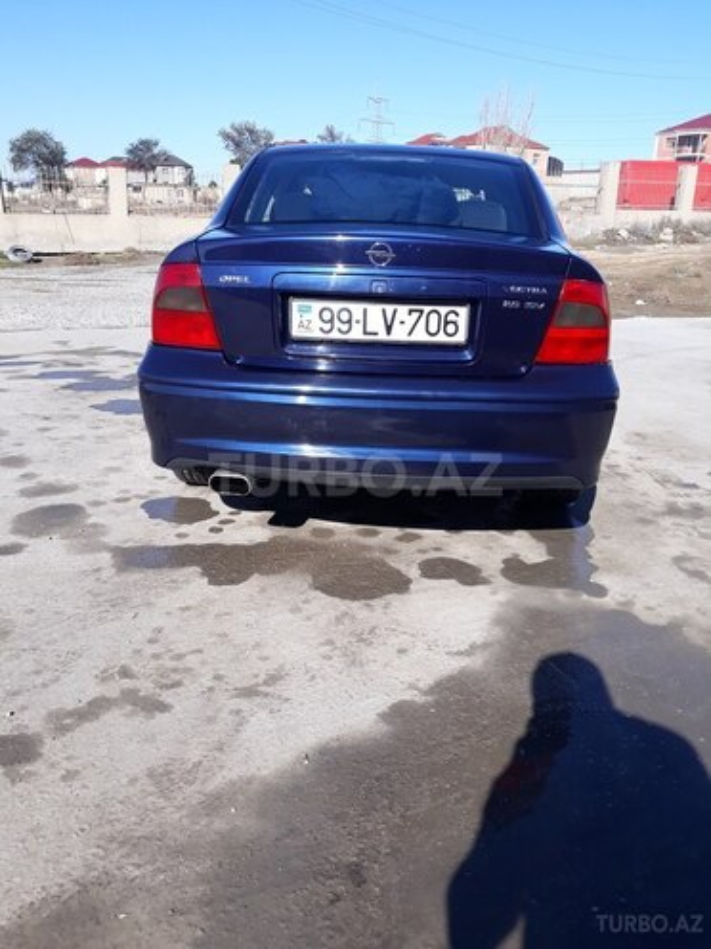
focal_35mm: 27
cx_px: 356
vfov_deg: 65.3
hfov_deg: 51.4
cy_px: 474
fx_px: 739
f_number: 1.7
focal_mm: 3.71
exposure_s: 1/1261
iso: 40
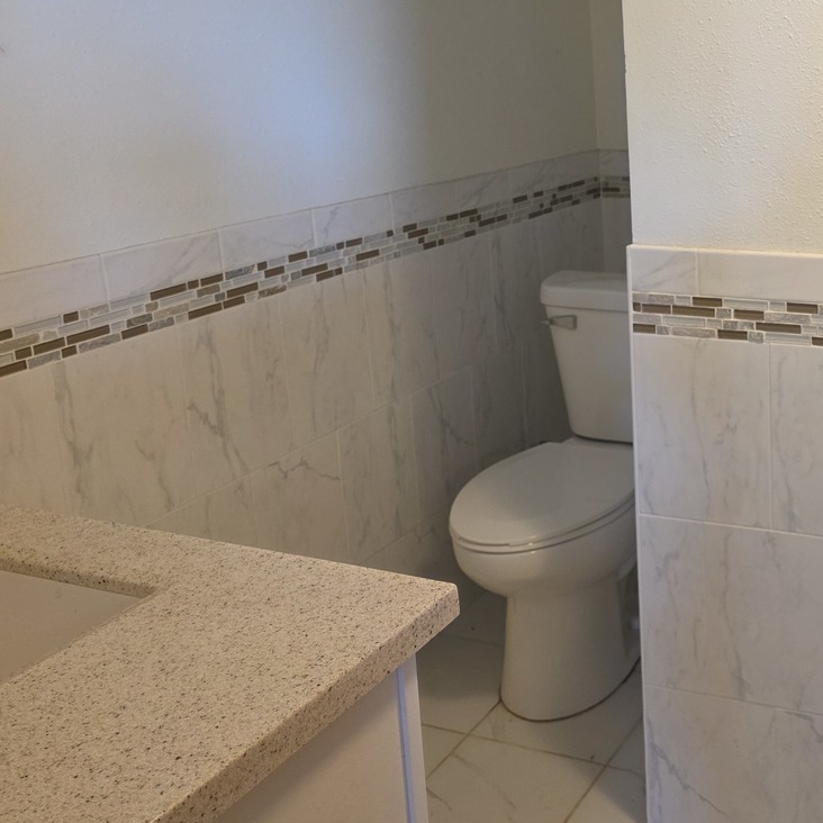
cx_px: 774
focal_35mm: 40
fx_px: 1076
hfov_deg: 38.3
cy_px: 277
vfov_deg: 41.3
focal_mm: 6.3
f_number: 1.7
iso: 320
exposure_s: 1/120
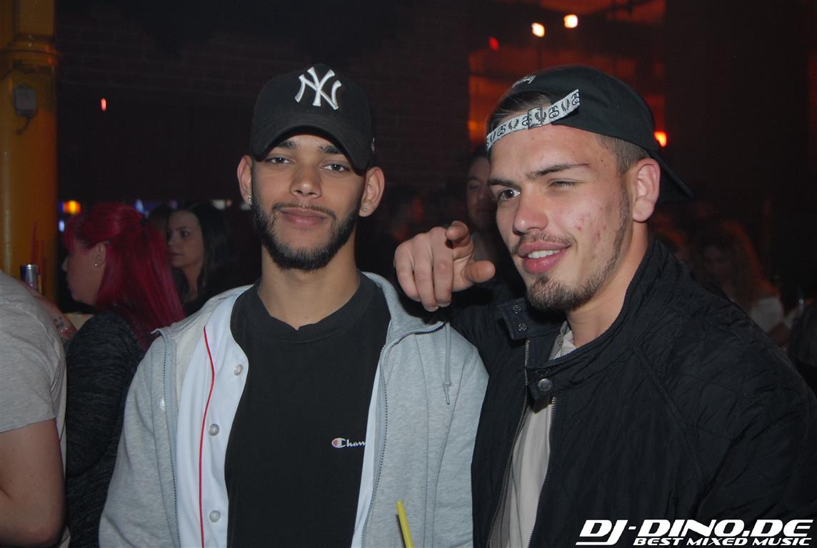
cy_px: 274
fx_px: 955
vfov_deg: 32.0
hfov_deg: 46.3
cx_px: 408
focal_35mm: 42
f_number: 5.6
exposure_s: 1/6
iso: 400
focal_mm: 28
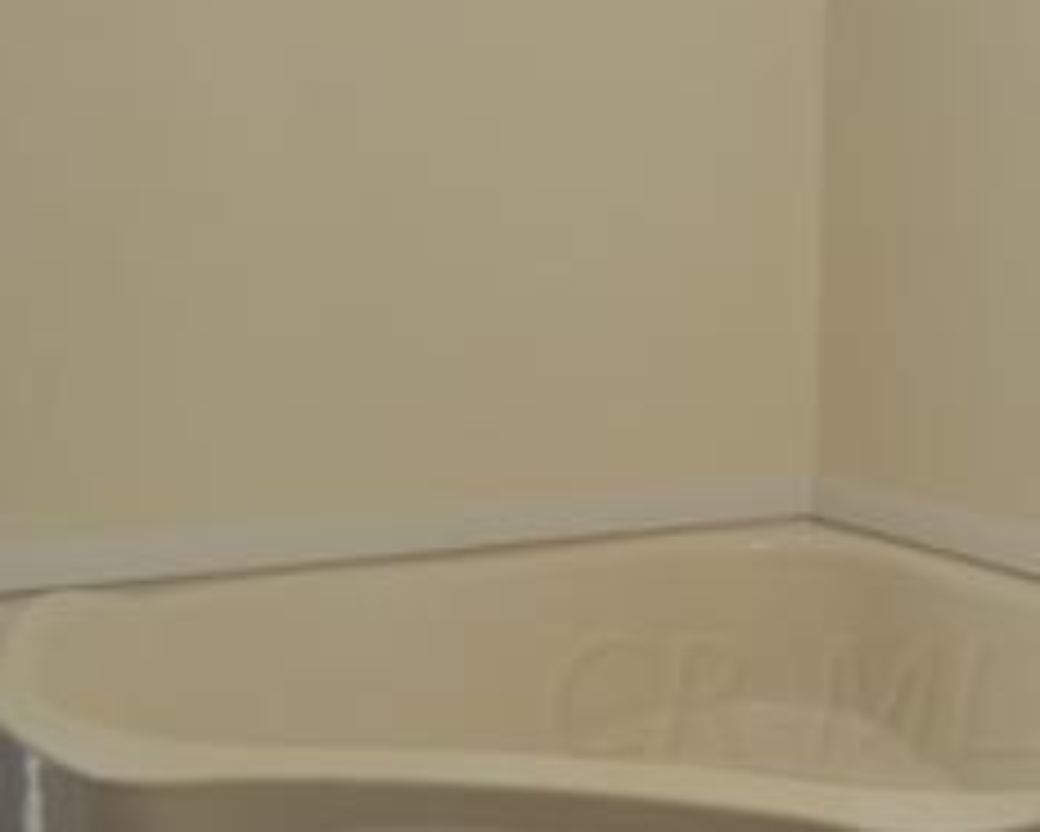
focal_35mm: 81
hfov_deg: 23.2
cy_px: 693
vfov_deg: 18.7
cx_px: 824
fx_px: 2494
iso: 160
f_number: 3.5
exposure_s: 1/50.1
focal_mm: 5.4
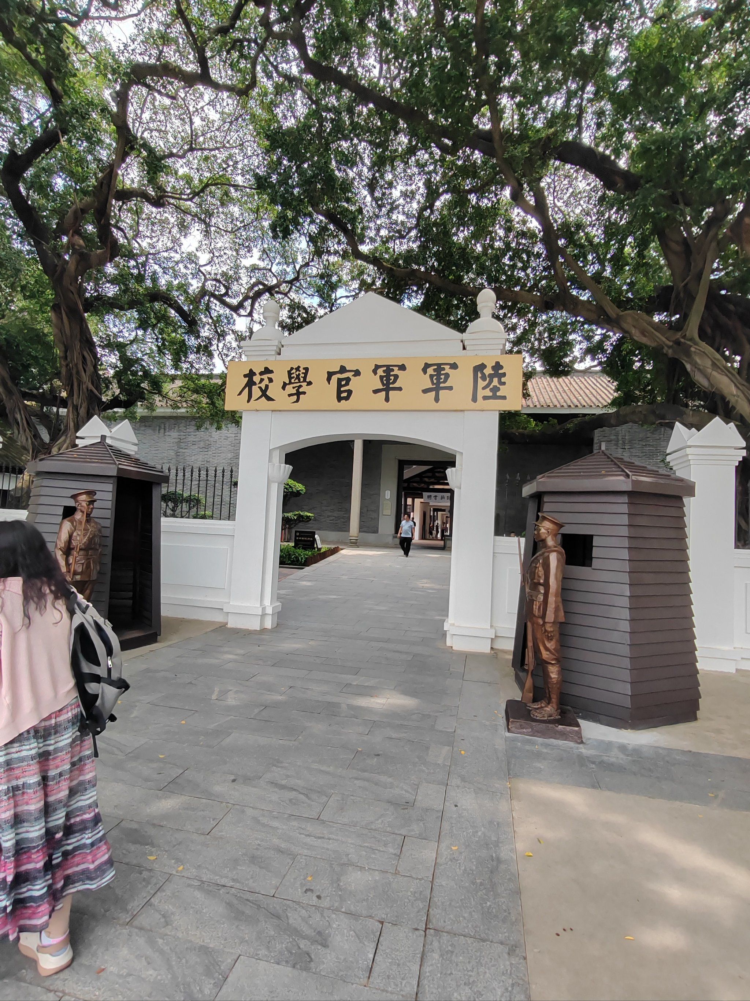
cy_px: 500
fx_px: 491
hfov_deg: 74.7
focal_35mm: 17
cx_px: 375
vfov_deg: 91.0
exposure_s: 1/294
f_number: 2.2
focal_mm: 1.68
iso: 100
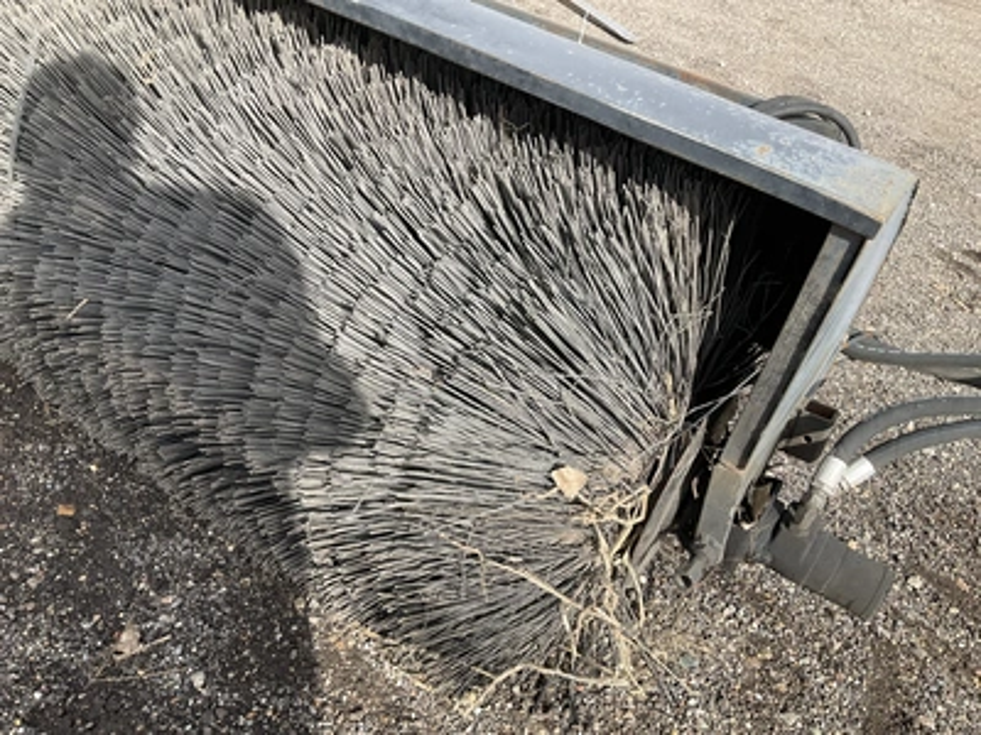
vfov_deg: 48.2
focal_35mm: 29
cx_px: 490
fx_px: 822
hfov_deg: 61.7
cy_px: 368
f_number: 1.8
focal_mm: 3
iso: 25
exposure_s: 1/586
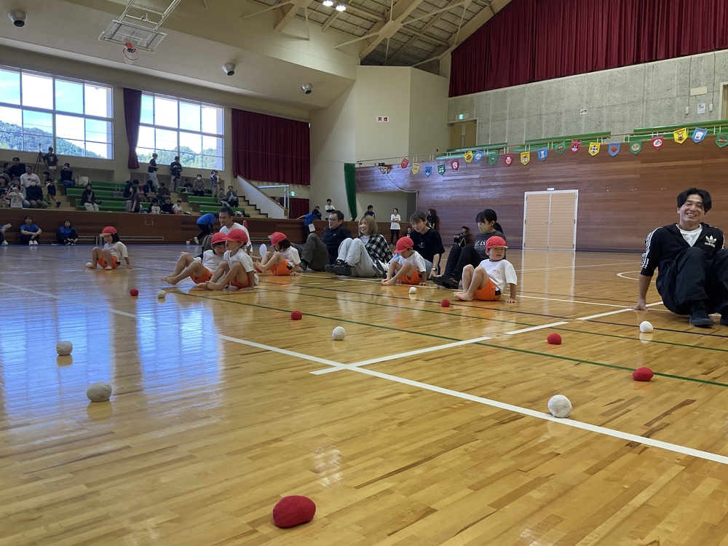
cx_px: 364
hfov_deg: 61.7
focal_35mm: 29
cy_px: 273
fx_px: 610
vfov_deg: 48.2
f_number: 1.8
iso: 40
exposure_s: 1/122
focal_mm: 3
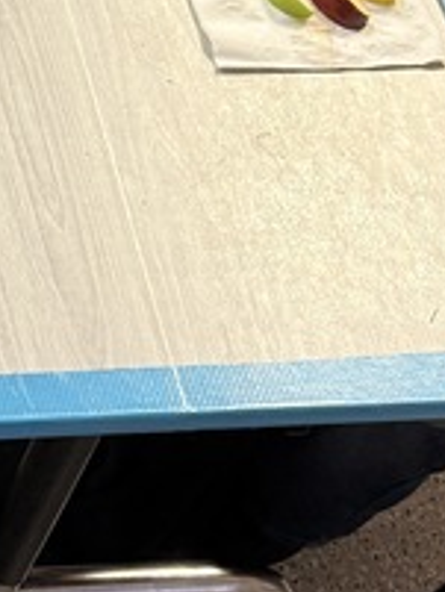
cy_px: -100
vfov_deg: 15.6
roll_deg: -20.2
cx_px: -32
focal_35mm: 122
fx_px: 2089
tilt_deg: -43.5
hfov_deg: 12.0
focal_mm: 6.76
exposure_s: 1/60
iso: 250
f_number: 1.78
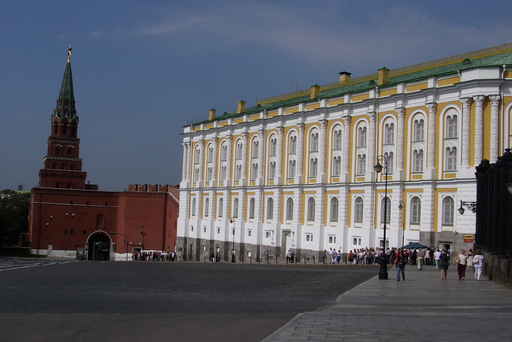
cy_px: 164
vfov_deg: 33.4
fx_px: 569
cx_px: 257
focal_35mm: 40
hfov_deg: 48.5
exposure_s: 1/800
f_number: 6.6
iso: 80
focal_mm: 6.3
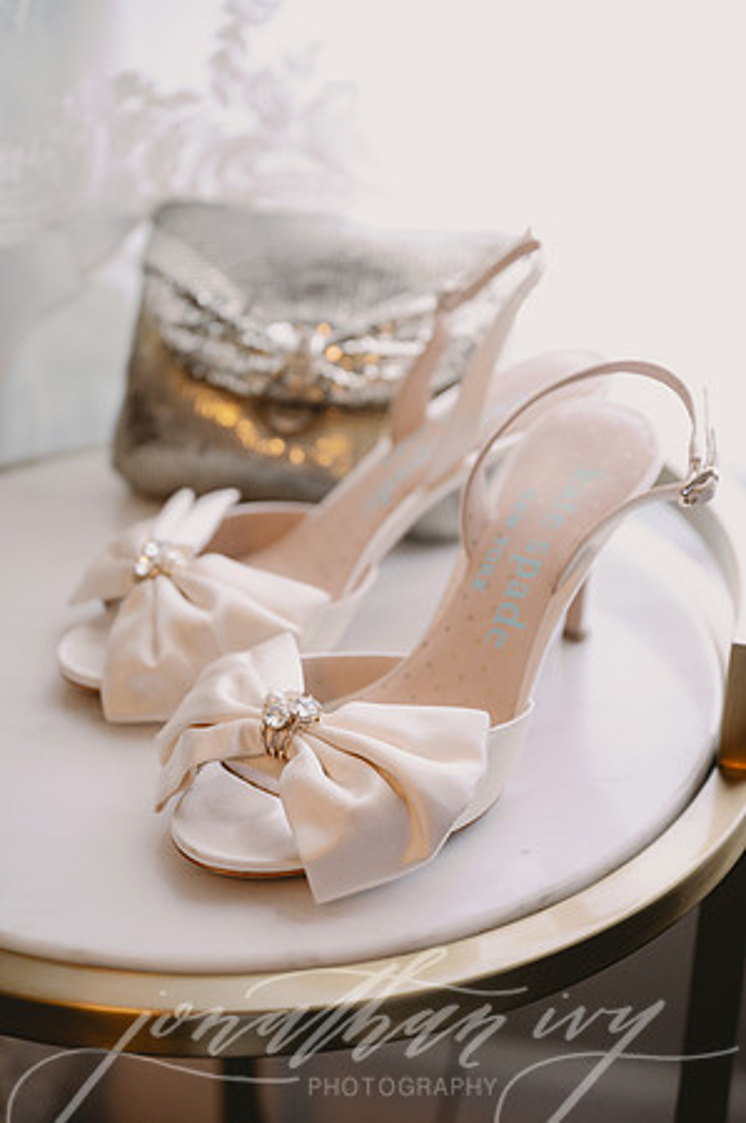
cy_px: 562
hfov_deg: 19.4
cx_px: 373
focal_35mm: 70
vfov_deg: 28.9
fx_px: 2181
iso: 800
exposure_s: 1/200
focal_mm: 70
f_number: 3.2
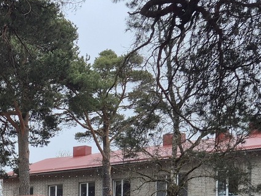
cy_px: 254
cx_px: -15
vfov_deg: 16.1
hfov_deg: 21.5
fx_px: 656
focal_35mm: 87
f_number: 1.8
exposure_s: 1/345
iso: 25
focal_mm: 5.4
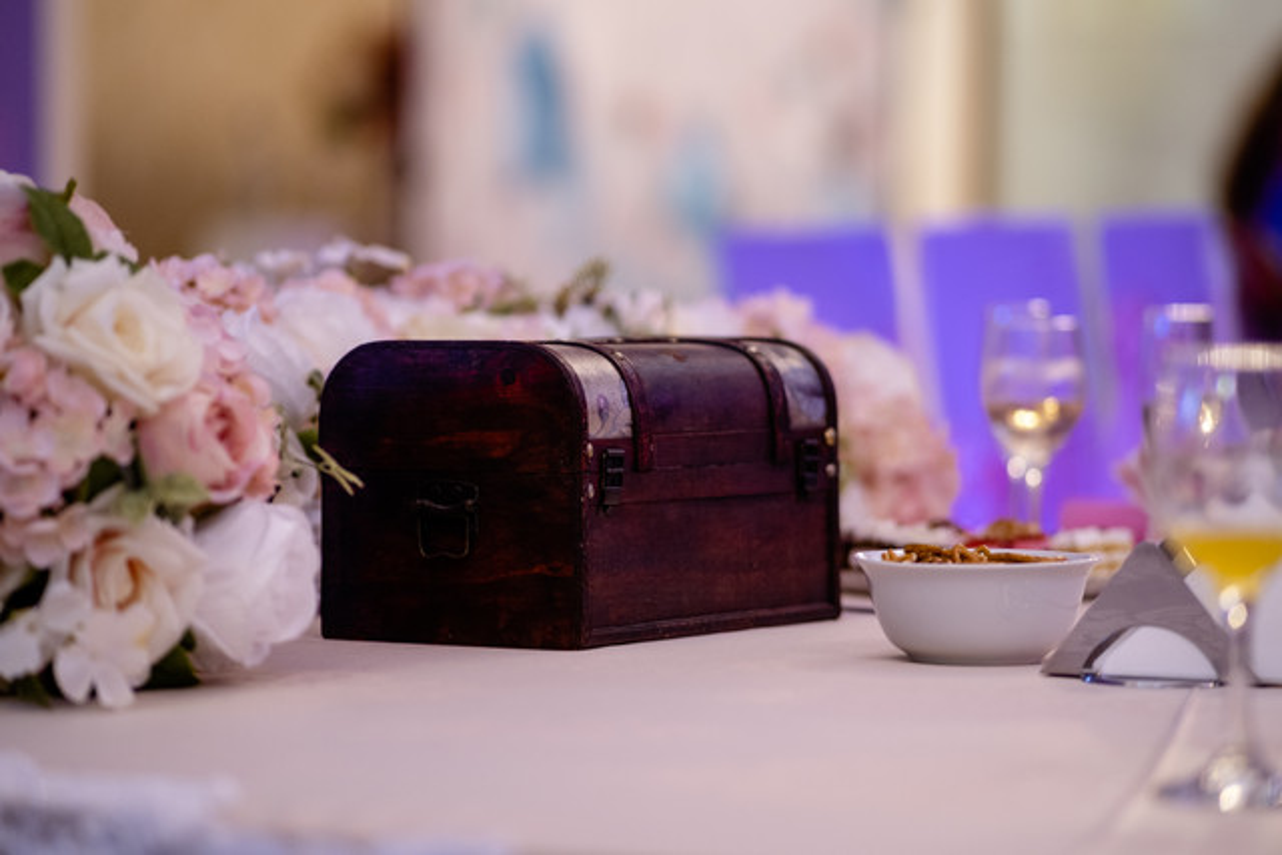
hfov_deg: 16.0
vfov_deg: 10.7
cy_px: 428
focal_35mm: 128
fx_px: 4559
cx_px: 641
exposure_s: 1/160
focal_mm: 85
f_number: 1.8
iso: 800
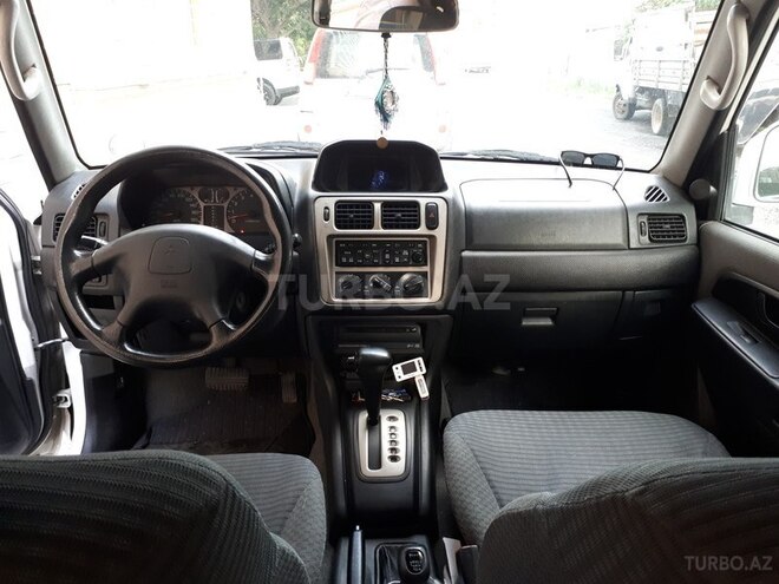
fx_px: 608
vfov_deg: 51.4
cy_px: 292
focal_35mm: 27
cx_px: 390
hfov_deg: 65.3
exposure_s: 1/17
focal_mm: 3.6
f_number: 1.9
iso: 200
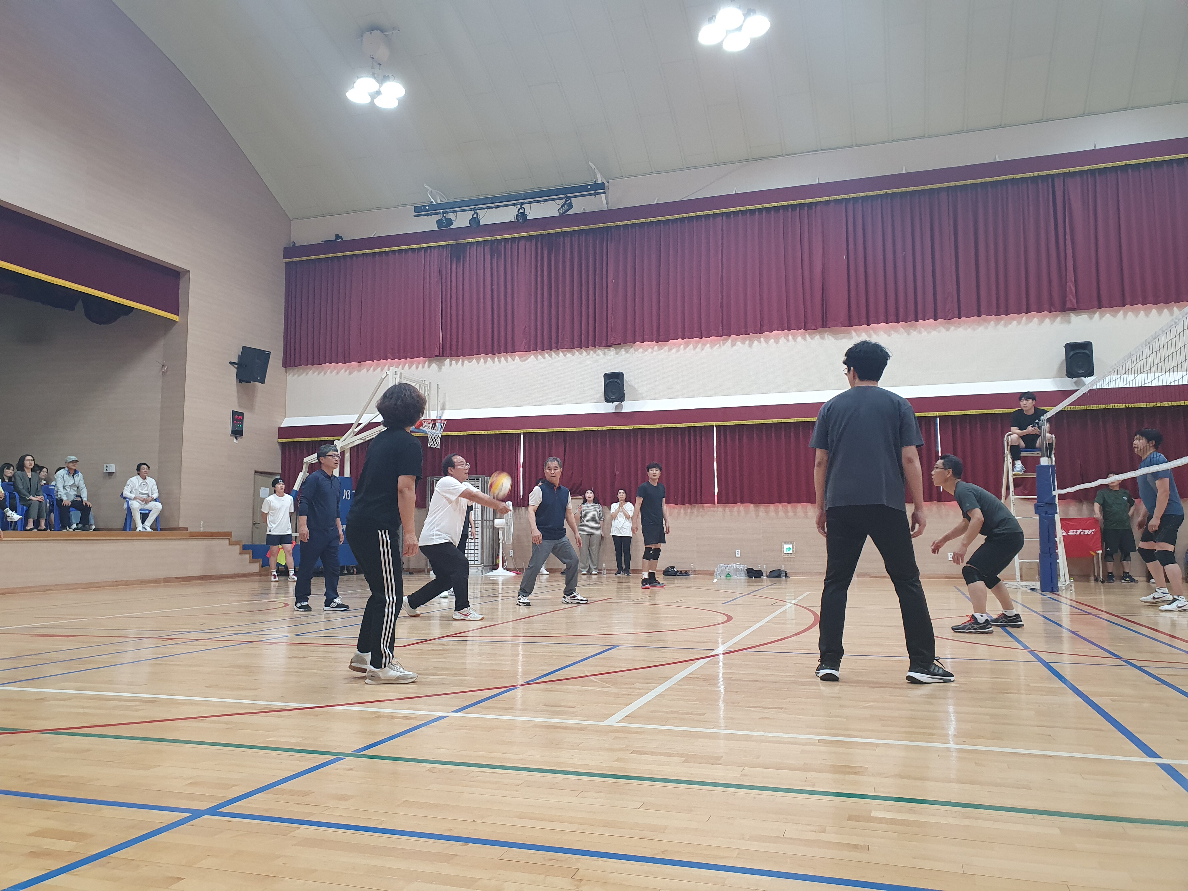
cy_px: 446
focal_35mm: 26
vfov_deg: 53.1
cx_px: 594
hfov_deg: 67.3
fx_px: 892
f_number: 2.4
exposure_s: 1/120
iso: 160
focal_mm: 4.32
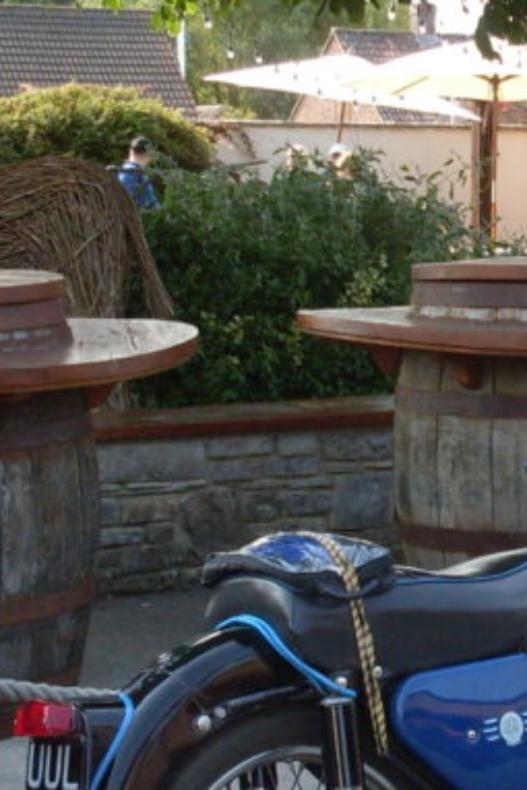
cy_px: 401
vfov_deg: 19.3
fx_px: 2325
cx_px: 800
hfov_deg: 12.3
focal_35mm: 106
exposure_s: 1/350
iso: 80
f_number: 2.8
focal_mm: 6.3
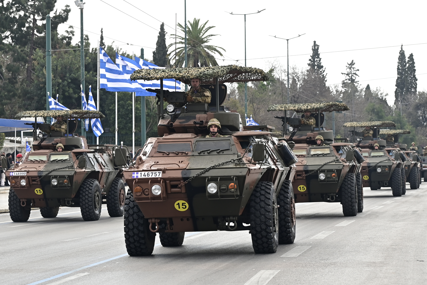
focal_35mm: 120
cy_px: 142
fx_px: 1423
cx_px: 214
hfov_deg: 17.1
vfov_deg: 11.4
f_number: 4.5
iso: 250
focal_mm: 80
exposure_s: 1/1000
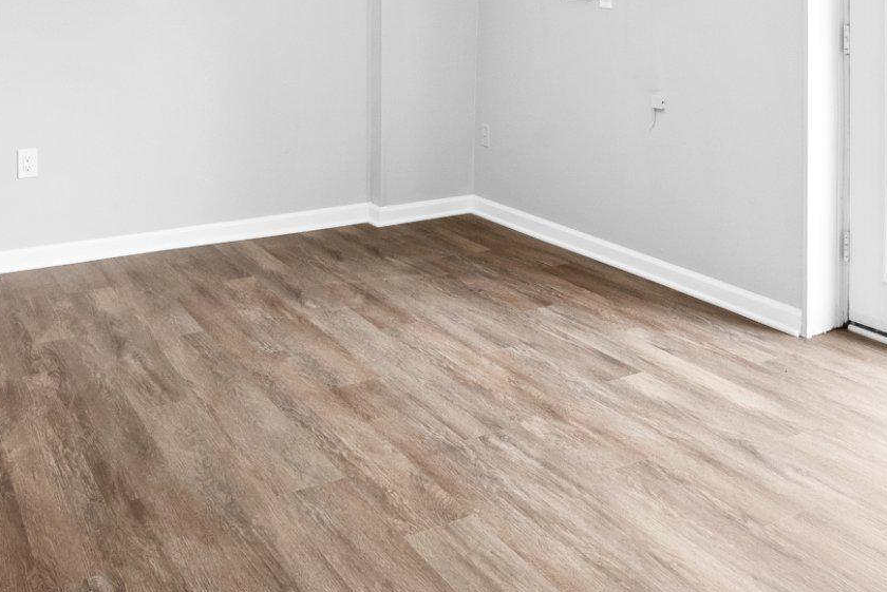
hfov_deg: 49.5
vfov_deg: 31.3
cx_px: 450
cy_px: -18
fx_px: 961
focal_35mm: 39
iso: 800
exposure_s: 1/15
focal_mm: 16
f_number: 8
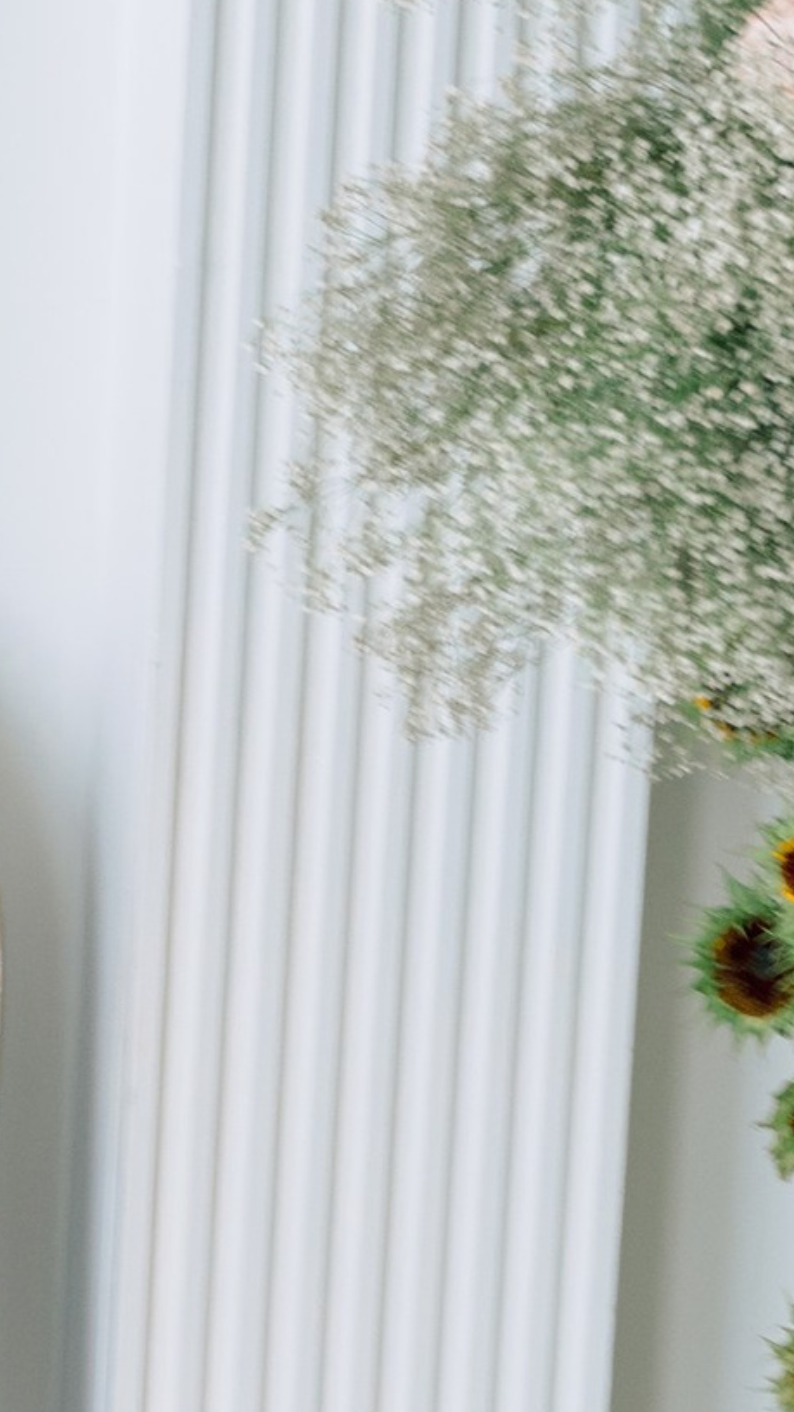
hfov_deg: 7.6
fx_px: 5390
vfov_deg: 14.5
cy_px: 1587
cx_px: -1389
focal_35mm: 144
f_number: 2.8
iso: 250
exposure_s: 1/200
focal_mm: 29.2
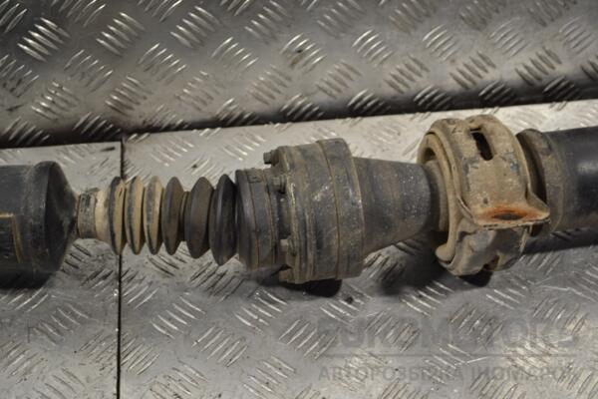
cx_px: 299
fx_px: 997
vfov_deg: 22.6
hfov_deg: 33.4
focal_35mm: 60
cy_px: 200
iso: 400
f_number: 5.3
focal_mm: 40
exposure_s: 1/100
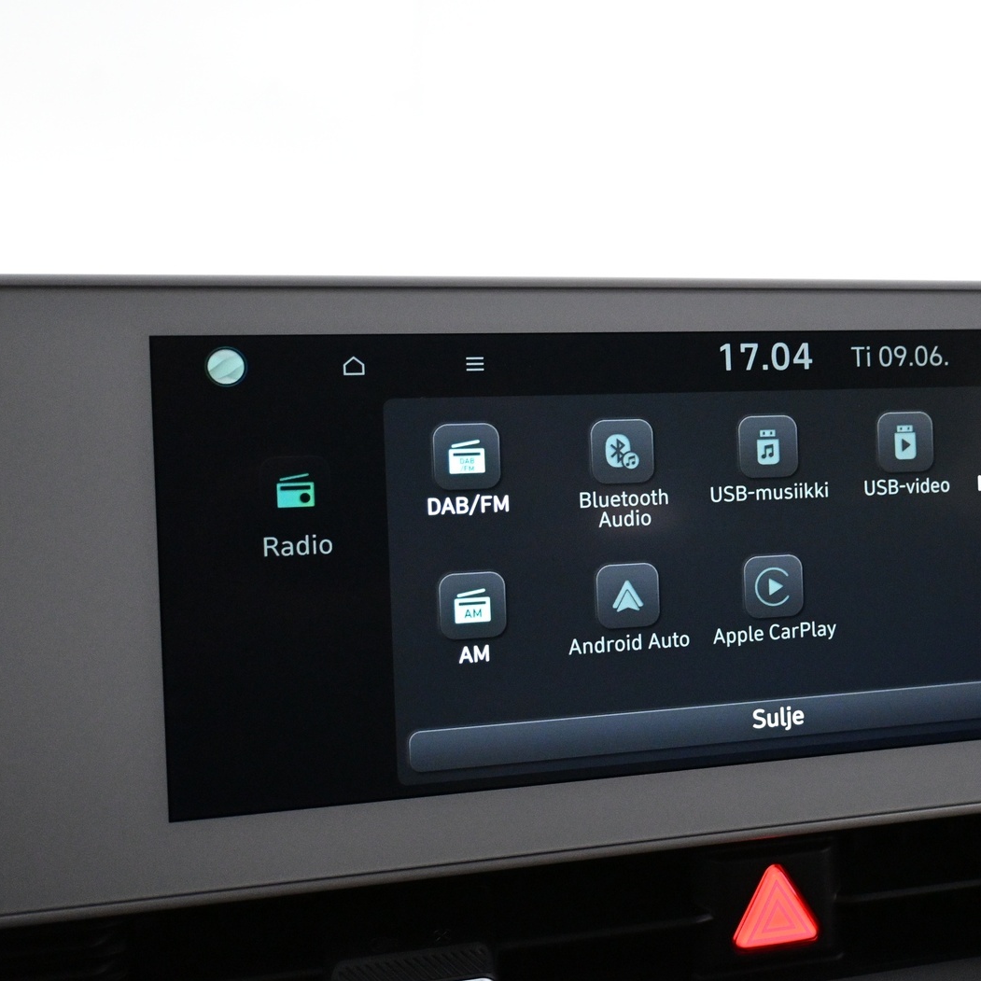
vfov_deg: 43.5
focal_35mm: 38
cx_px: 691
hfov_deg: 42.6
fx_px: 1229
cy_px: 485
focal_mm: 19.5
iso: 4000
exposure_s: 1/100
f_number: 3.8
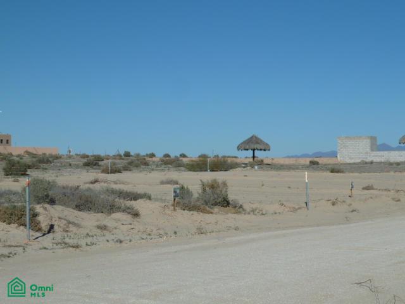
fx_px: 784
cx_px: 202
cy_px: 152
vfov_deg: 21.9
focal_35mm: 67
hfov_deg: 29.0
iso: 80
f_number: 5.6
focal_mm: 11
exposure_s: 1/1000
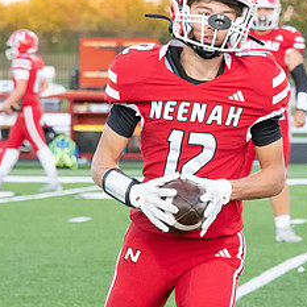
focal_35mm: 445
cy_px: 161
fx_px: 4465
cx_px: 244
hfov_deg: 3.9
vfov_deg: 3.9
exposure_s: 1/400
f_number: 9
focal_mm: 210
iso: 8000
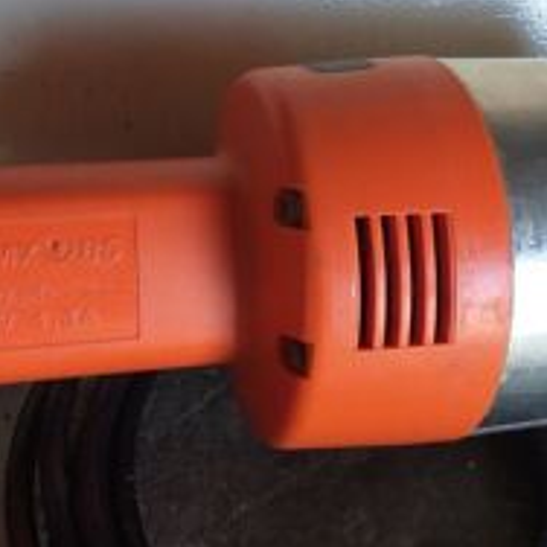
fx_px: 1091
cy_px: 215
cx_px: 204
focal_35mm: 61
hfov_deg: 28.1
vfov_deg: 28.1
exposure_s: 1/50
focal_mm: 3.6
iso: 100
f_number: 1.9
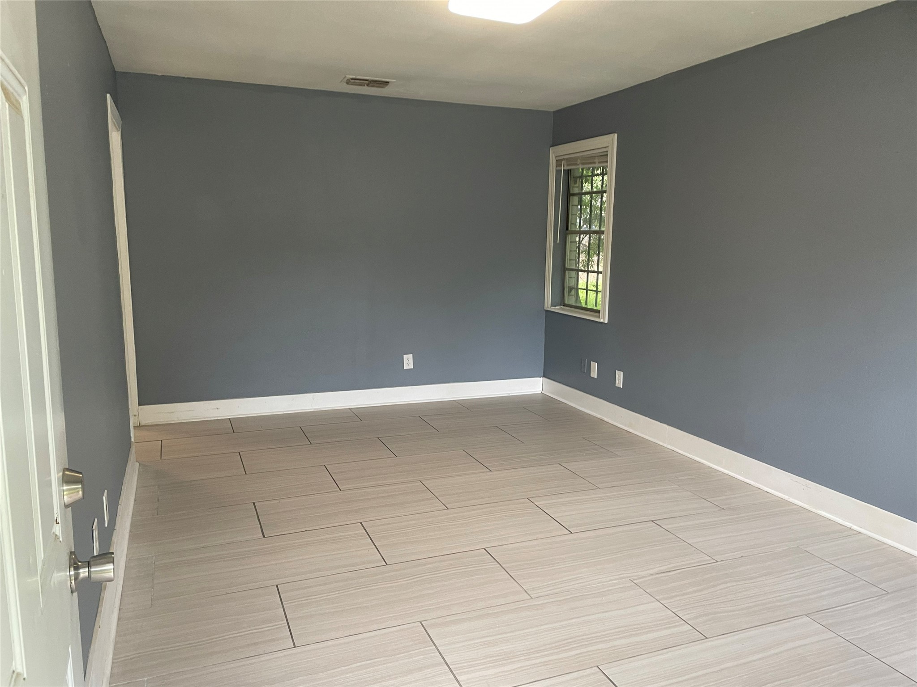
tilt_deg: -12.7
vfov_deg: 53.1
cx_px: 458
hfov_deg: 67.3
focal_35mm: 26
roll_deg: -0.8
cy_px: 344
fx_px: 689
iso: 100
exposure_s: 1/60
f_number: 1.6
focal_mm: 4.2
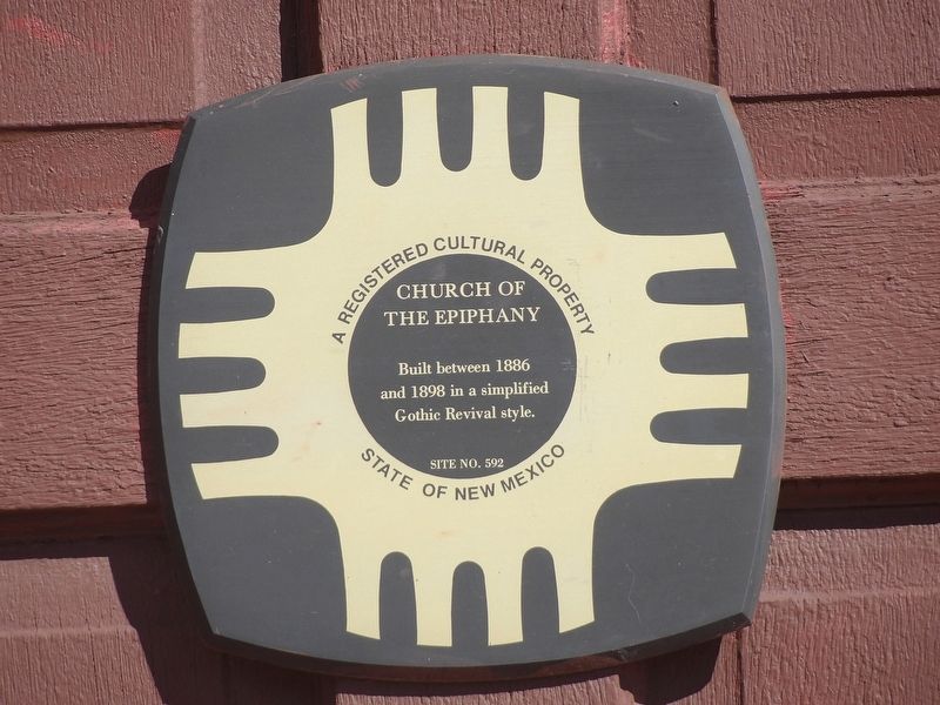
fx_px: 23028
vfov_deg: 1.8
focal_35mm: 848
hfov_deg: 2.3
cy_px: 352
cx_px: 470
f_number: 4.8
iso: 100
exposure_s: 1/424
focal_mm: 152.1
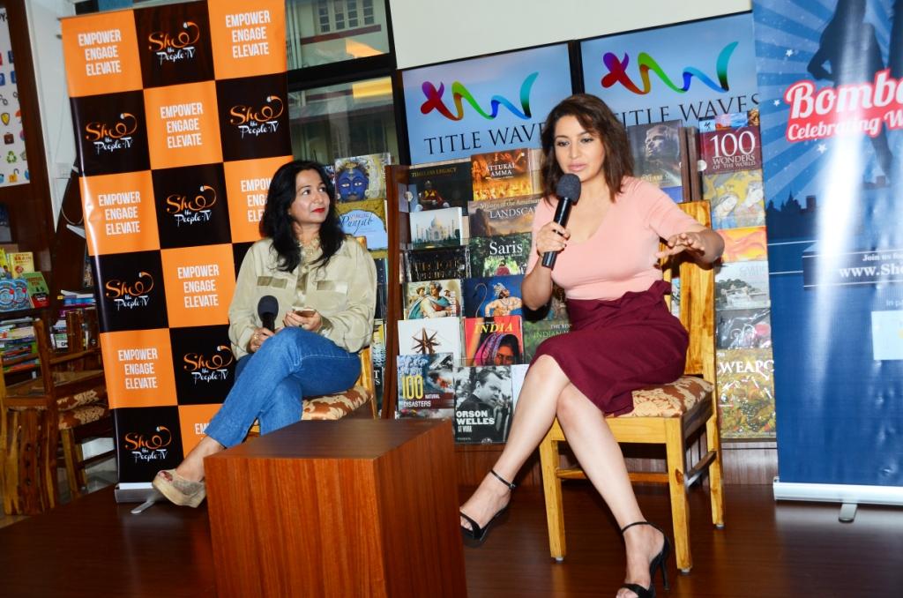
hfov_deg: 49.6
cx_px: 452
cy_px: 299
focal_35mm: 39
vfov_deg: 34.1
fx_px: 976
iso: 500
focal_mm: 26
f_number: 5.6
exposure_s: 1/125
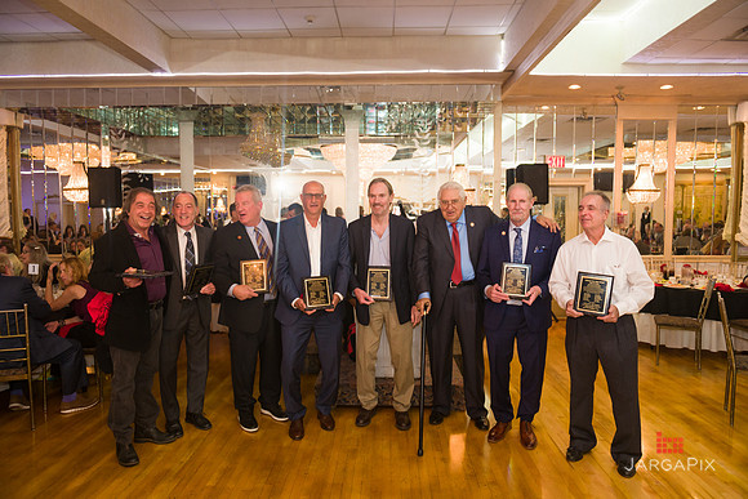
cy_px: 250
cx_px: 374
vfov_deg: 53.2
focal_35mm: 24
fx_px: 499
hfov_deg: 73.7
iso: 1000
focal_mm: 24
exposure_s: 1/125
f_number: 3.2
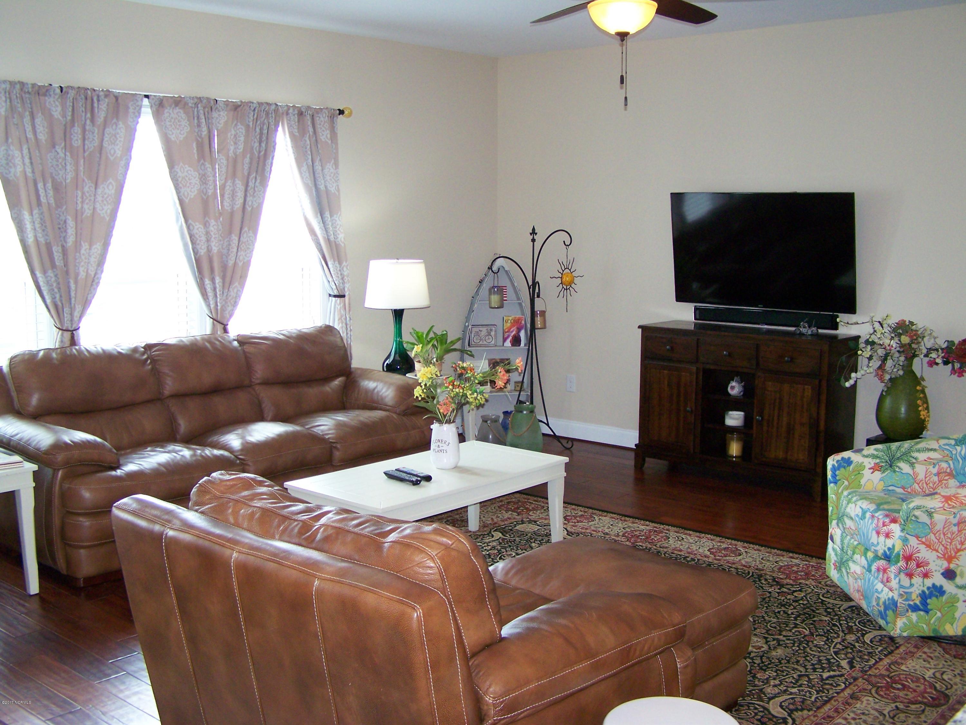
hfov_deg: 49.0
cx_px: 483
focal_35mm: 38
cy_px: 362
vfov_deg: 37.7
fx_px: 1060
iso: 160
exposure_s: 1/40
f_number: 2.8
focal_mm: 6.3
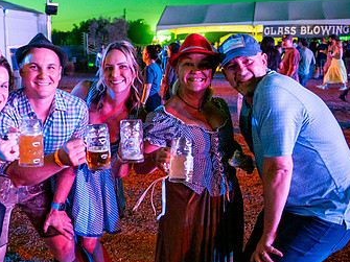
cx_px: 106
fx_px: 404
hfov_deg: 45.8
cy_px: 137
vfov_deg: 35.9
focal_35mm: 40
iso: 2500
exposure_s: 1/160
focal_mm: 24
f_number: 2.8
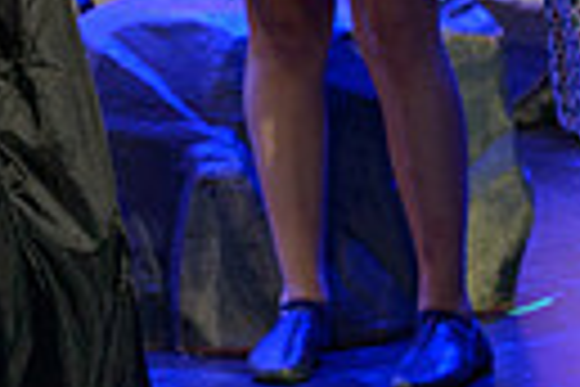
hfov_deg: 3.8
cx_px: -148
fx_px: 8828
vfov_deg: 2.5
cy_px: -396
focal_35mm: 548
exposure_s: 1/100
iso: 1000
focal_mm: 105
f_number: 2.8
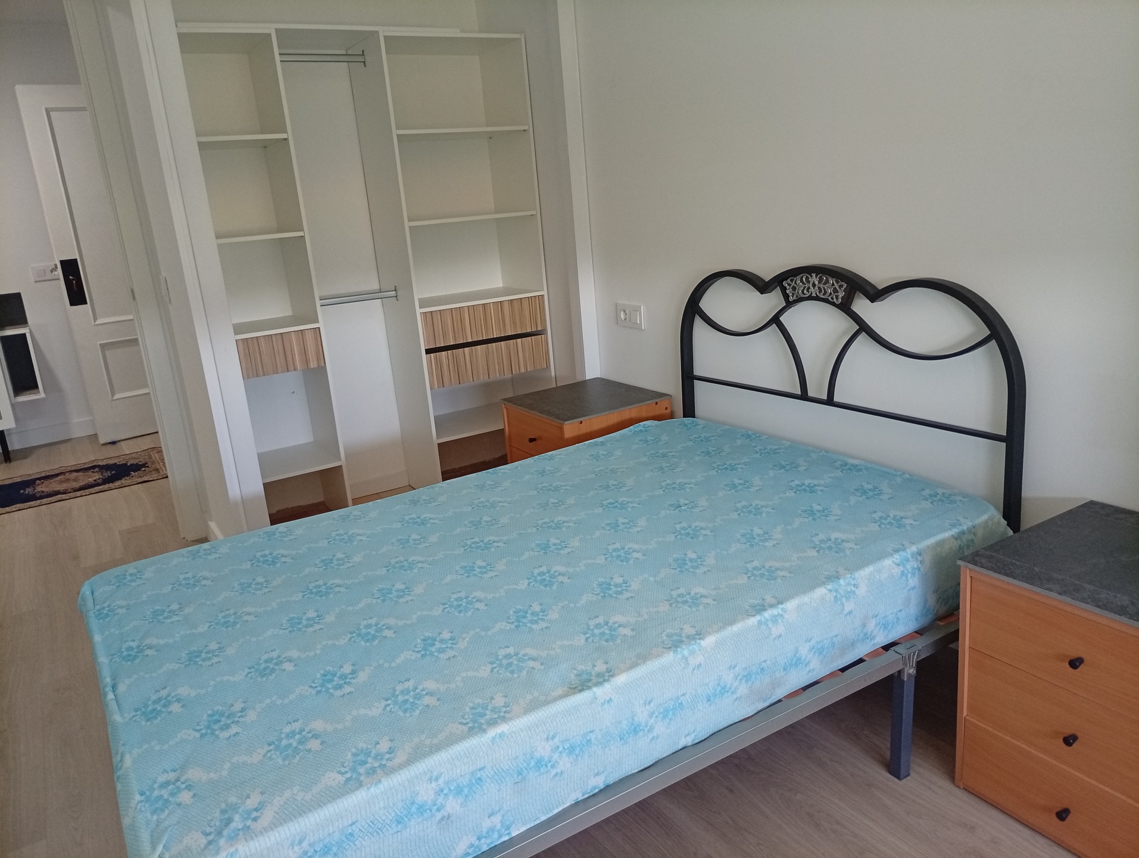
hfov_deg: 65.3
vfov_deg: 51.5
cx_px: 570
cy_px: 429
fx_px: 890
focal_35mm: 27
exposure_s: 1/50
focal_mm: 3.84
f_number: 1.8
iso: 173
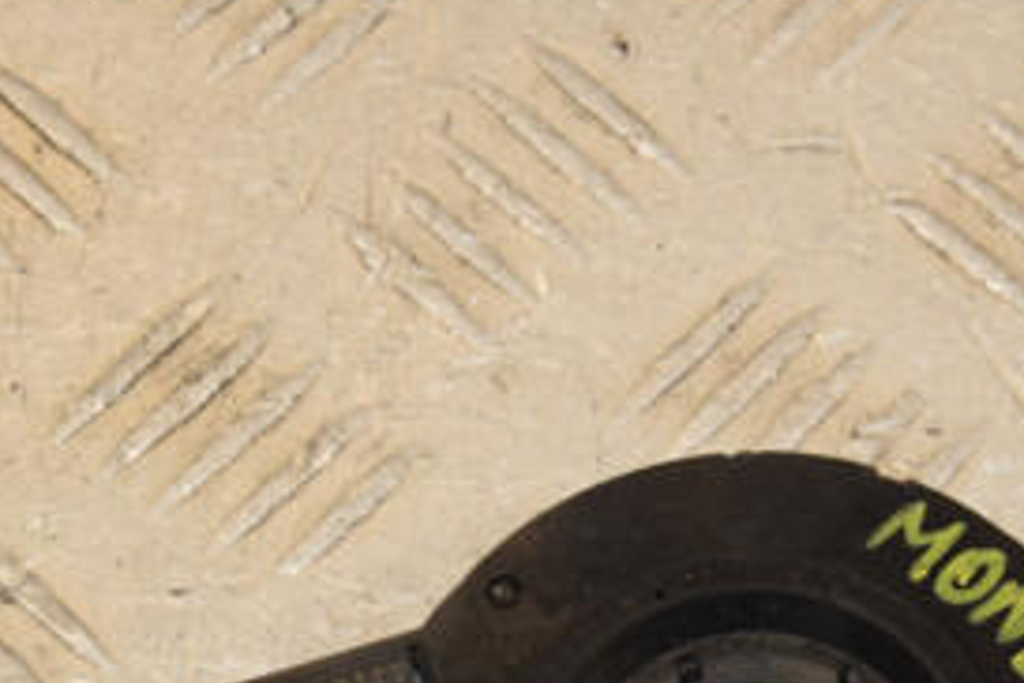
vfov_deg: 7.2
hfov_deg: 10.8
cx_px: 731
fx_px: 5432
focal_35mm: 191
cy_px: 724
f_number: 9
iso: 800
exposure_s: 1/200
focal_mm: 58
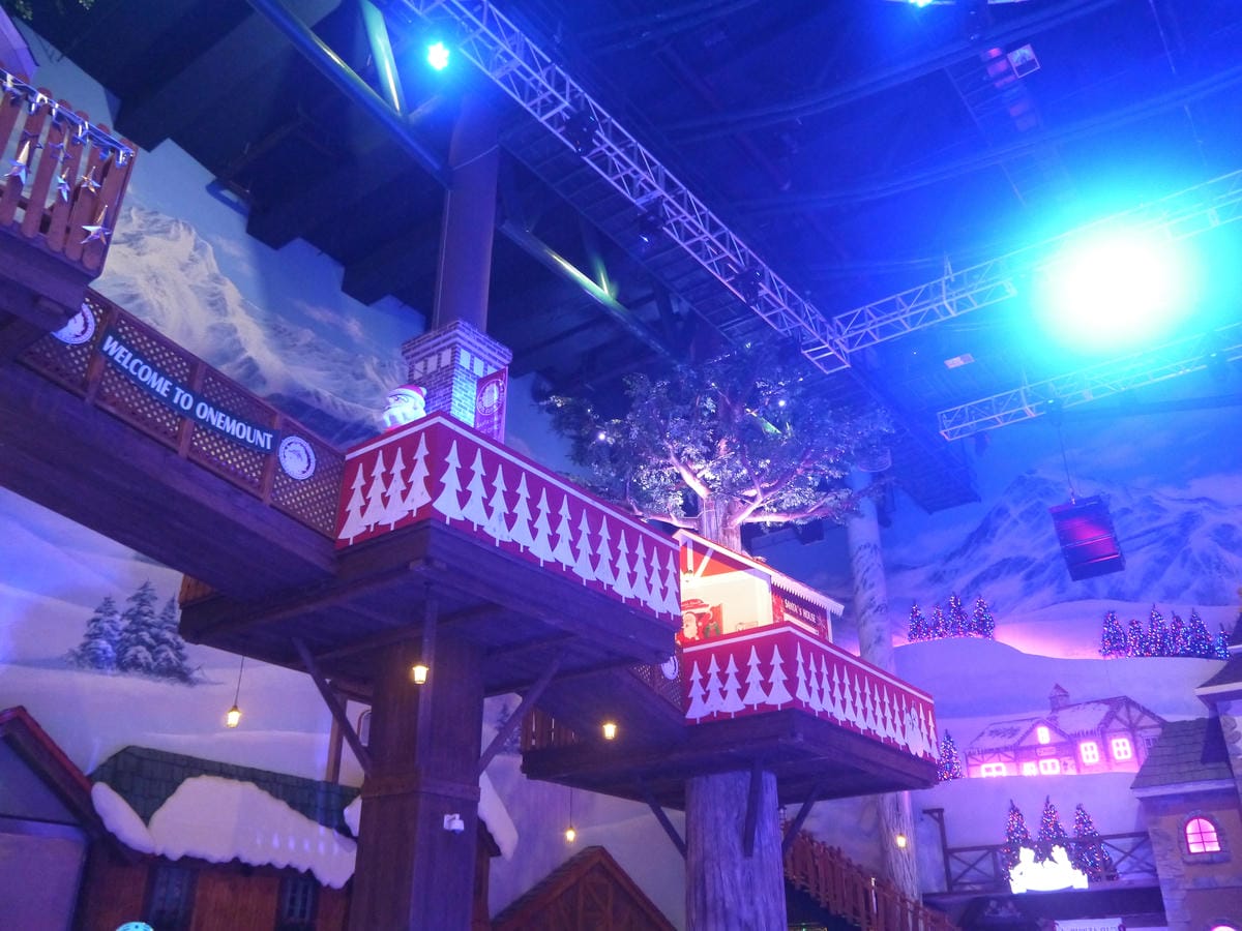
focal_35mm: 28
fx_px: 1005
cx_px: 621
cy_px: 466
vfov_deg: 49.7
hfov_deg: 63.4
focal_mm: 14
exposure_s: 1/40
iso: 1600
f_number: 3.5
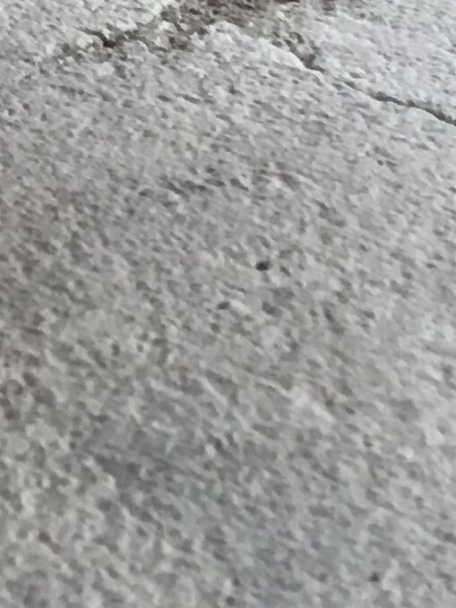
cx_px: 50
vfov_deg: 12.2
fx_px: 2618
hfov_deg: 9.9
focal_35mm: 149
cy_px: -456
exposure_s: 1/33
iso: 64
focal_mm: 3.3
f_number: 2.4
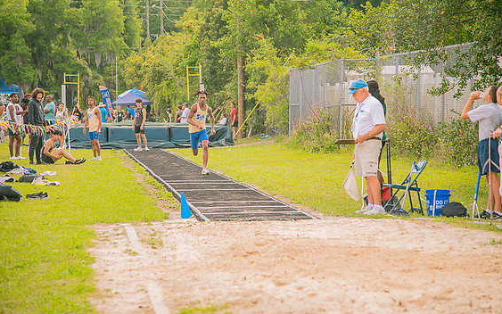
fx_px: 1724
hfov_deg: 16.6
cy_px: 160
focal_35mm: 126
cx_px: 250
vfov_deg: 10.4
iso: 200
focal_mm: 120
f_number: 4
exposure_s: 1/200
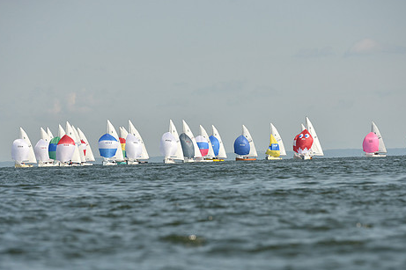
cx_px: 200
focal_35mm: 365
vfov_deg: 3.8
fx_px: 4115
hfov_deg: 5.6
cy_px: 168
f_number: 6.3
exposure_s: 1/1600
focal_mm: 290
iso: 250
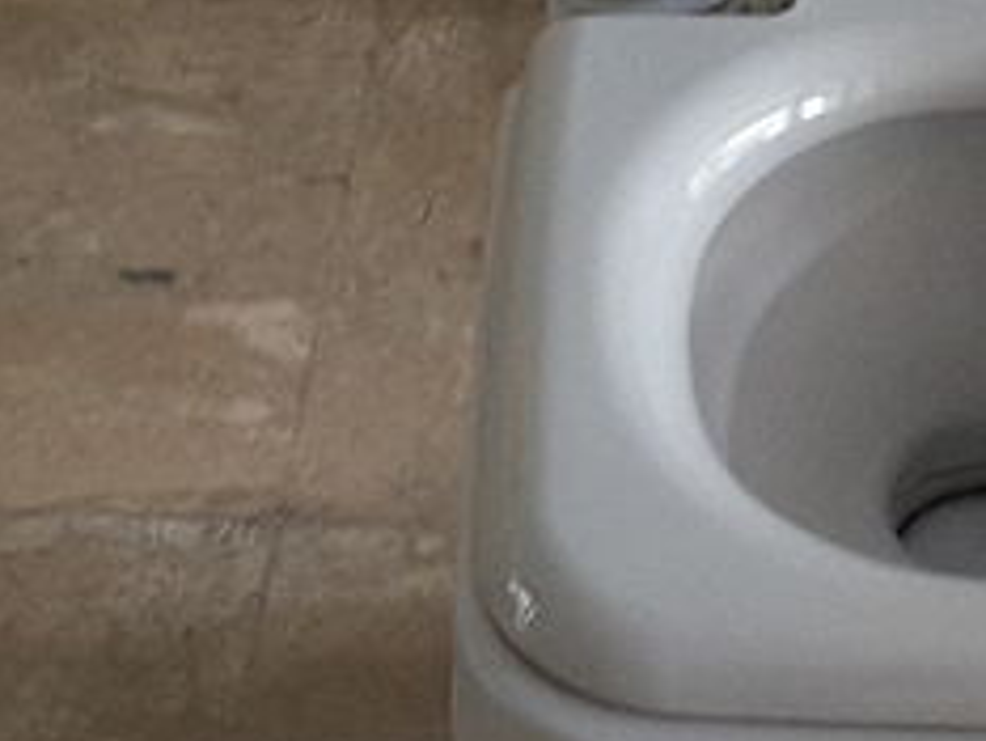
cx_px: 1016
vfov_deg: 11.2
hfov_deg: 14.6
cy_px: 288
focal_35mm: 133
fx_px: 3790
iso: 320
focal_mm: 2.9
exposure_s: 1/17
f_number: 1.9
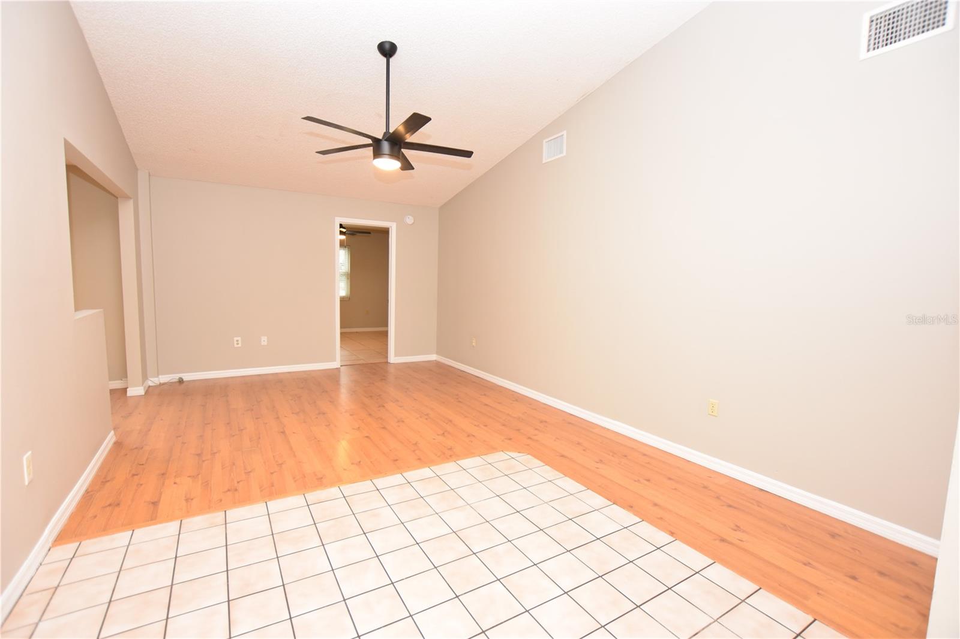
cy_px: 320
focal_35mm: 15
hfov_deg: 100.4
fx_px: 400
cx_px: 480
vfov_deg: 77.3
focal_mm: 10
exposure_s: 1/60
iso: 500
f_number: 4
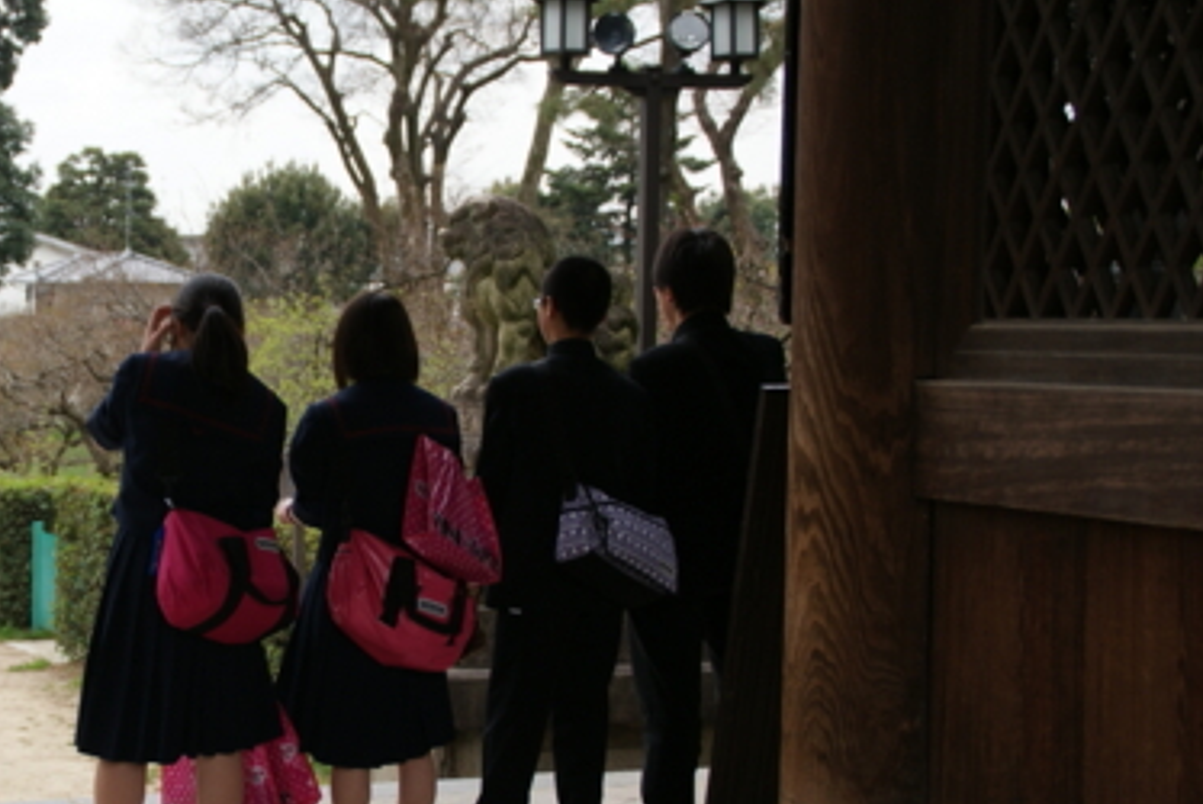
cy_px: 468
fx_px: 2575
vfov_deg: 17.7
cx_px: 235
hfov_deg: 25.8
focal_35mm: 77
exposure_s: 1/160
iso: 100
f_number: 4.5
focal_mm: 30
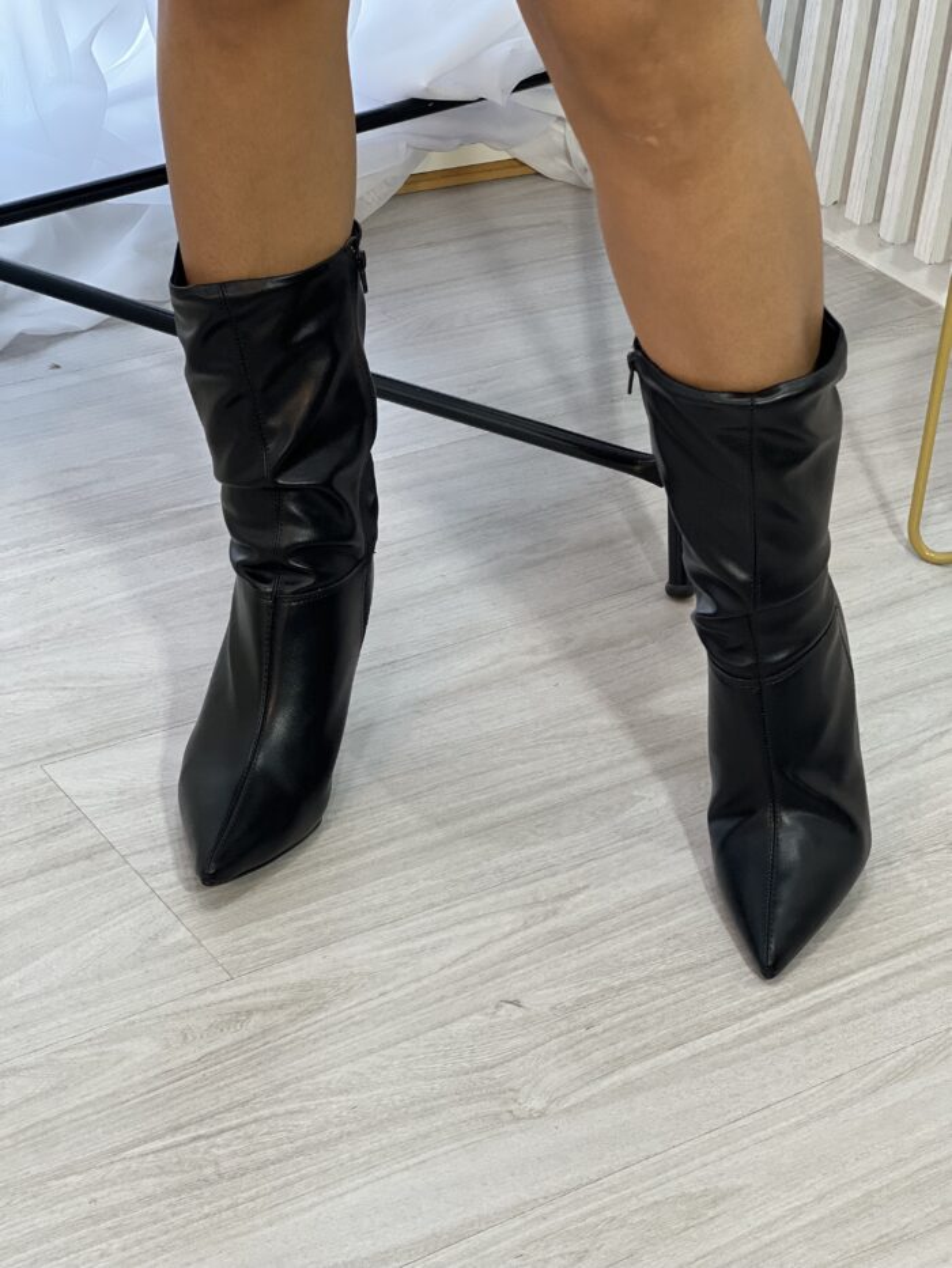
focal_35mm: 77
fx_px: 2823
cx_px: 476
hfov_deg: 19.1
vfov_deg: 25.3
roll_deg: -4.9
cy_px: 634
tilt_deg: -30.9
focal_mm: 9
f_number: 2.8
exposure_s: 1/120
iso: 250
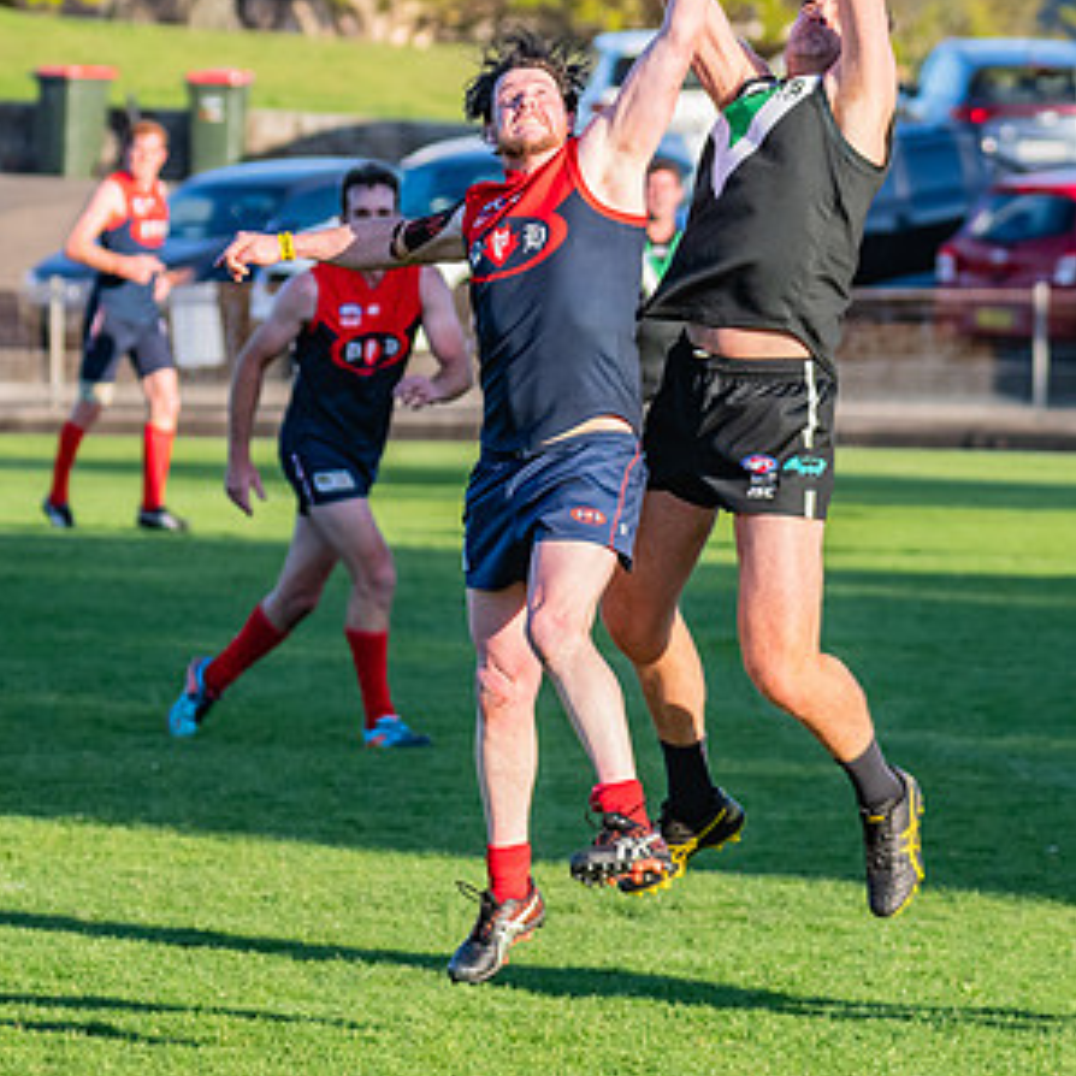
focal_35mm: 361
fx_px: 12695
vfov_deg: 4.9
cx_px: 572
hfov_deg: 4.9
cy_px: 372
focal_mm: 170
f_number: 5.6
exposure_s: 1/1600
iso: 800
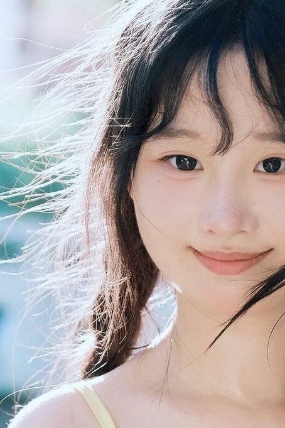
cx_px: 158
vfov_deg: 10.6
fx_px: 2280
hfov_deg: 7.2
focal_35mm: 192
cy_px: 392
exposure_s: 1/500
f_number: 2.8
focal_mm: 55
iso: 400
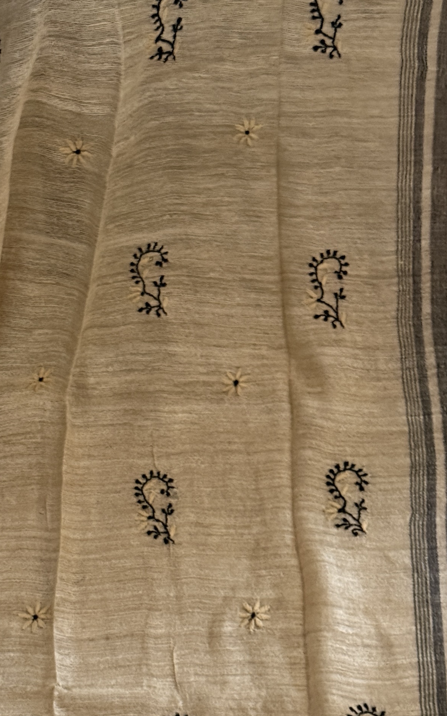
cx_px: 95
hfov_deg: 16.0
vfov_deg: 25.3
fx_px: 1578
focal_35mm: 81
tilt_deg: -65.7
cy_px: 506
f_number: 1.78
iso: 500
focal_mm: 6.76
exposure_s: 1/33
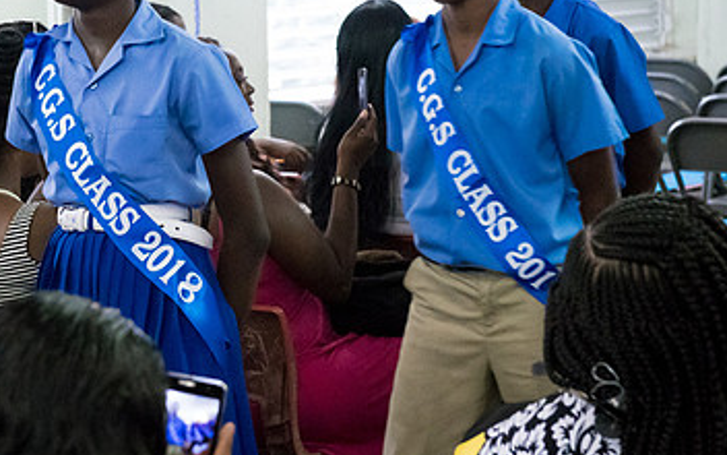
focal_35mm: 111
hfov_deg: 18.7
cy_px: 75
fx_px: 2199
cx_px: 207
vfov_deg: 11.7
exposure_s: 1/200
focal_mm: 66
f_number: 6.3
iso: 25600
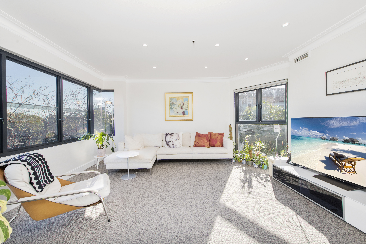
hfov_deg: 104.3
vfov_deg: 81.2
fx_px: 142
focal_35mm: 14
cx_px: 183
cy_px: 122
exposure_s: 1/250
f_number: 8
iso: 200
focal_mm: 14
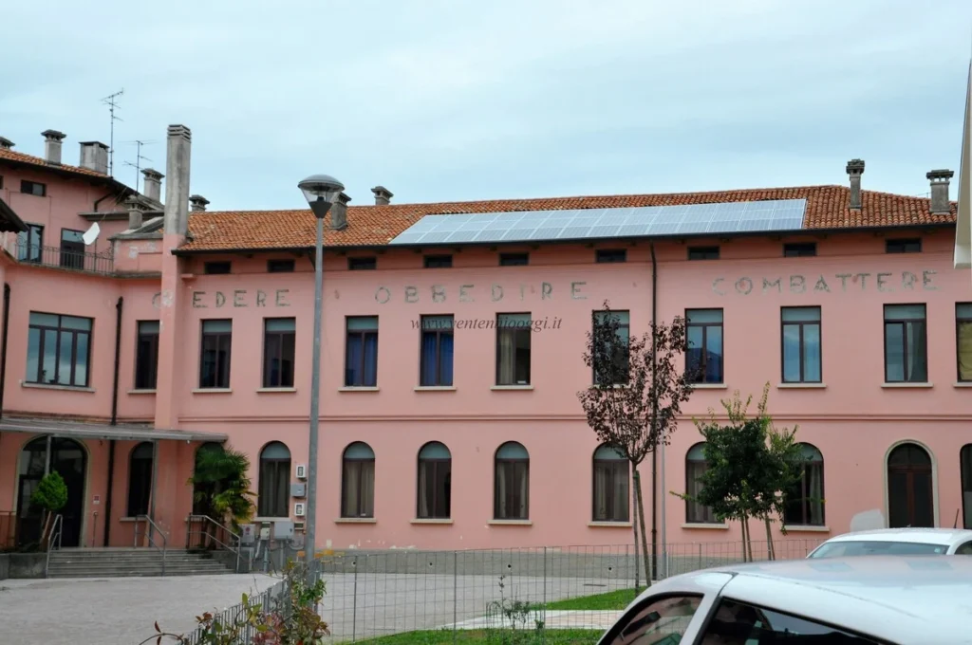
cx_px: 486
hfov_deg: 37.9
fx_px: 1416
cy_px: 322
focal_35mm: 52
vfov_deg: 25.7
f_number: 14
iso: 1000
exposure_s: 1/800
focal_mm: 35
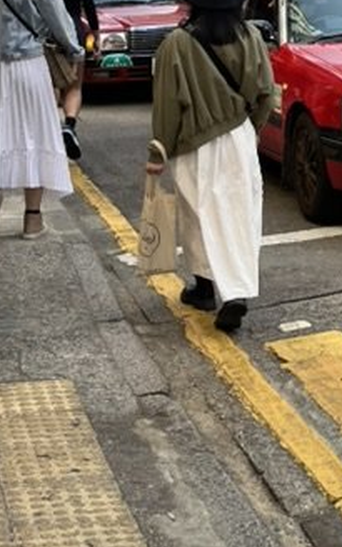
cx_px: 467
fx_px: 1283
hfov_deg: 14.4
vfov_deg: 22.7
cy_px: -52
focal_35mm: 86
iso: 50
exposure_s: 1/433
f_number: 1.6
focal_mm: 5.1
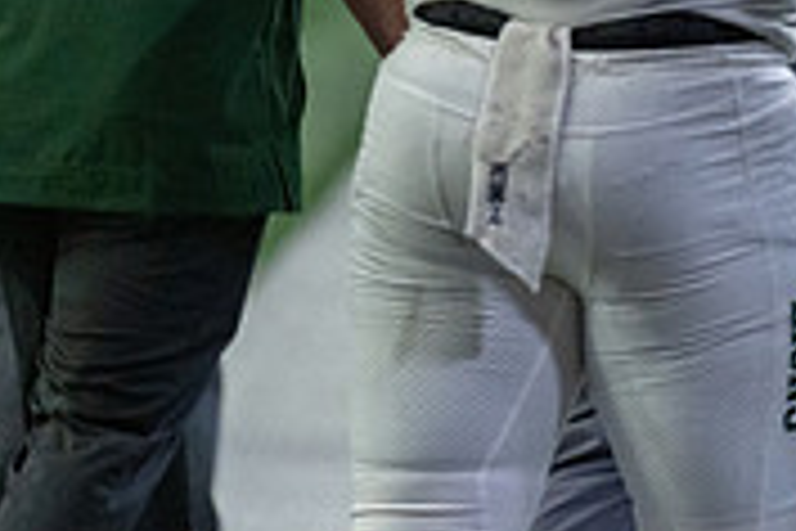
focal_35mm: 654
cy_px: -259
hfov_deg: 3.1
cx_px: 1156
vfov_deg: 2.1
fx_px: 14460
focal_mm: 200
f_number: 2.8
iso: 4000
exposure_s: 1/1250
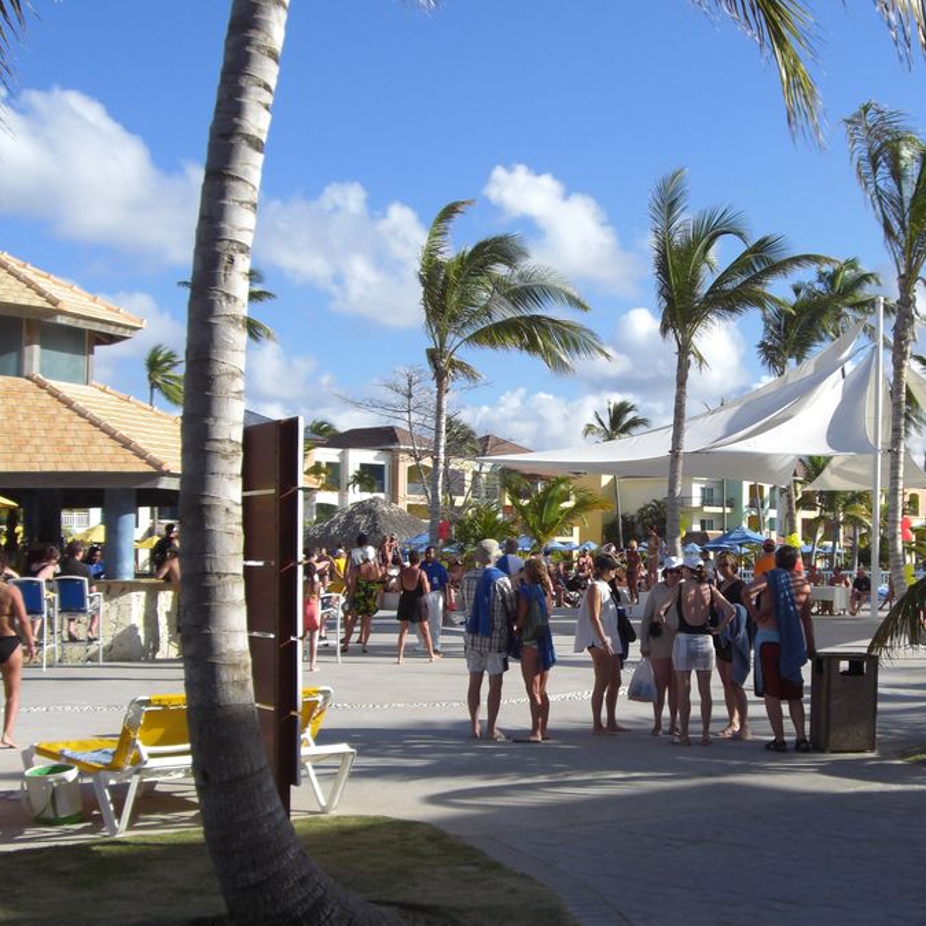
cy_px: 504
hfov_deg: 32.9
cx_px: 669
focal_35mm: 51
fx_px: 1544
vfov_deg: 33.4
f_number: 8
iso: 64
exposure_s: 1/125
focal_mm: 6.2
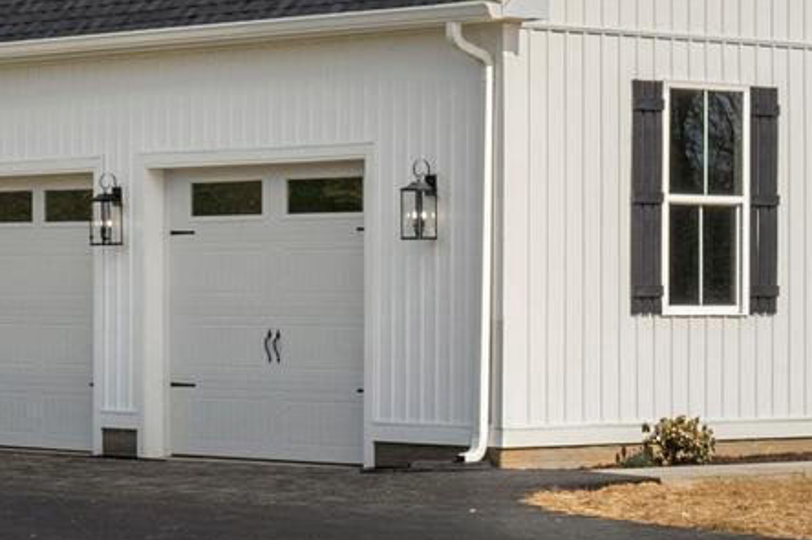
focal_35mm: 157
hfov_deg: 12.9
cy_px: 333
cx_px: 817
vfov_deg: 8.7
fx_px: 3537
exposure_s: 1/1000
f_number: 8
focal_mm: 34
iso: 640
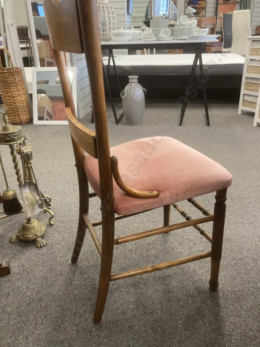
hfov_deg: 49.7
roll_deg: +0.7
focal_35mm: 28
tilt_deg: -26.4
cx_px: 130
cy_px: 174
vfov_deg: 63.4
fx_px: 280
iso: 80
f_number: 1.8
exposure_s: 1/50
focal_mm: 3.99
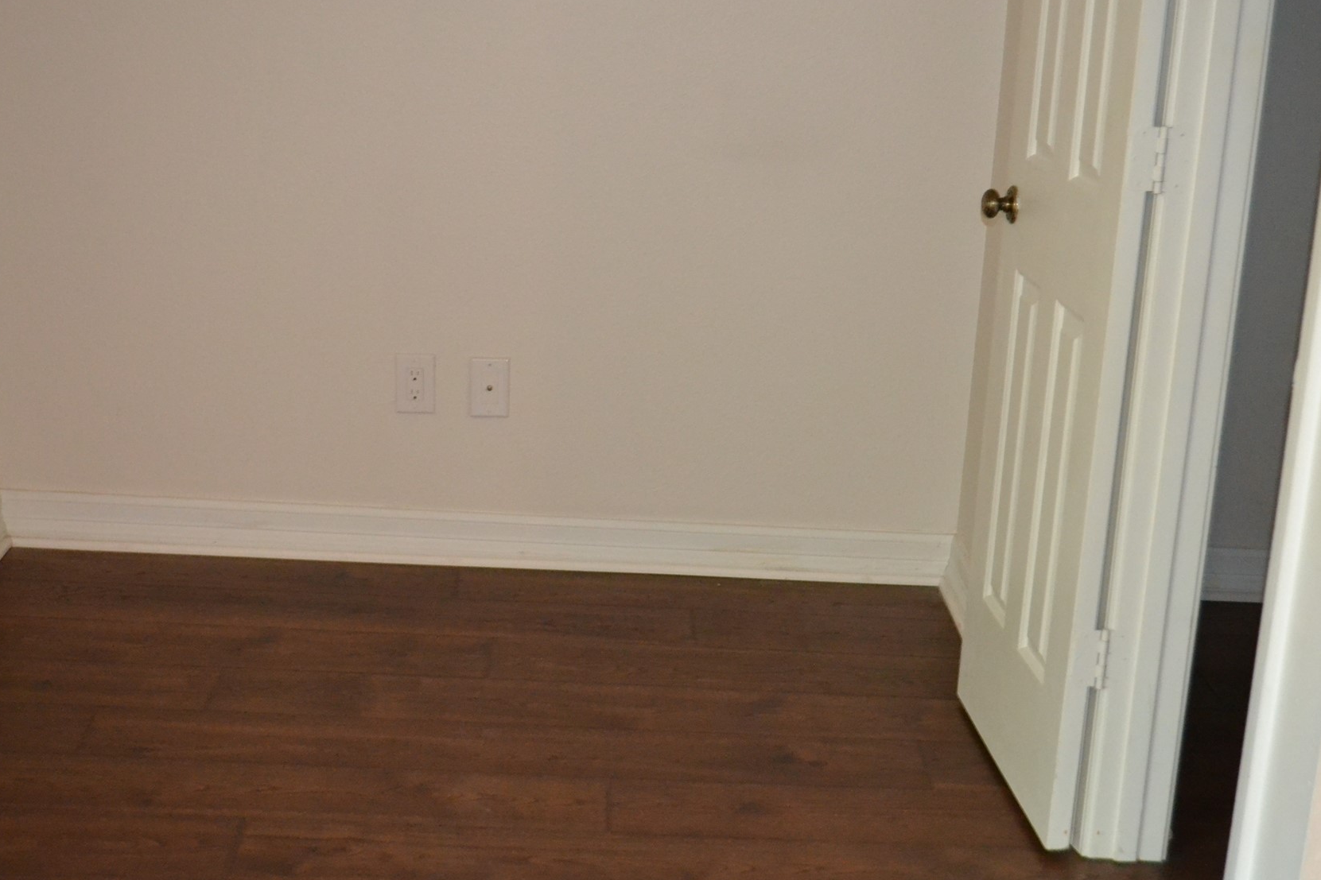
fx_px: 1871
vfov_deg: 26.5
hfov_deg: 38.8
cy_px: 393
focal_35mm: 51
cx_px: 739
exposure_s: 1/60
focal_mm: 26
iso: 2800
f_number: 4.2
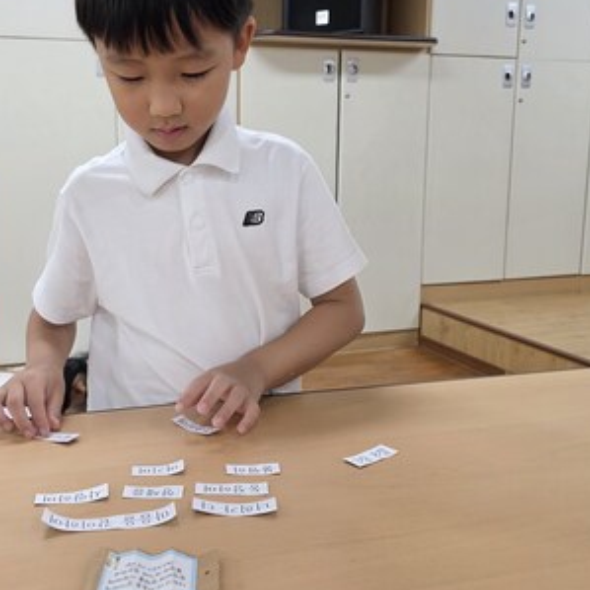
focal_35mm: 34
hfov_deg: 47.6
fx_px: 656
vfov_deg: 48.3
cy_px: 254
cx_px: 193
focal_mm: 6.3
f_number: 1.7
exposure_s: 1/120
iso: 320
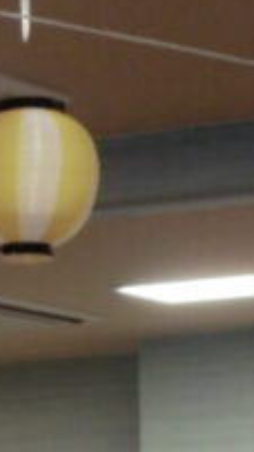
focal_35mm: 235
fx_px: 2817
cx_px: -156
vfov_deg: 9.0
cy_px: 586
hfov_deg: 5.1
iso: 400
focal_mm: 13.16
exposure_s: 1/60
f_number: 4.3
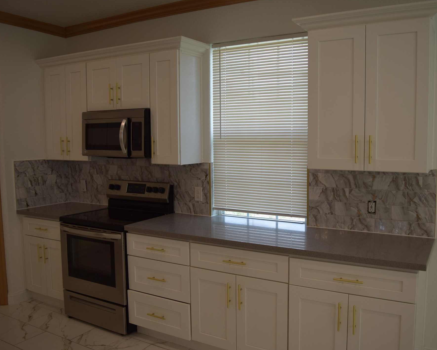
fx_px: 401
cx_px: 240
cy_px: 176
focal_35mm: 31
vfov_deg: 47.1
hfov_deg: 57.1
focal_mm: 18
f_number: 3.5
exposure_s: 1/200
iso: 200
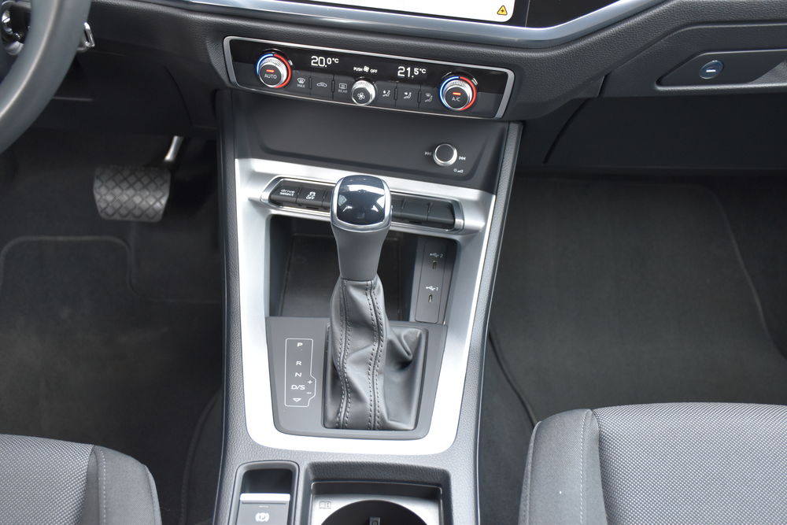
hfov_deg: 43.6
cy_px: 262
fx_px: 984
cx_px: 394
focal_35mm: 45
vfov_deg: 29.9
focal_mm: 30
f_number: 4
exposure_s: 1/60
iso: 1250
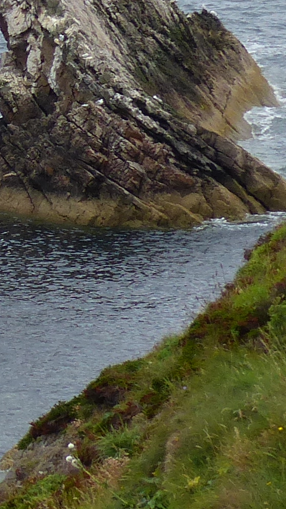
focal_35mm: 447
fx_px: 6027
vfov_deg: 4.8
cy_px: -105
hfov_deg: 2.7
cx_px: -581
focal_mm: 18.3
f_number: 4
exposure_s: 1/500
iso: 100
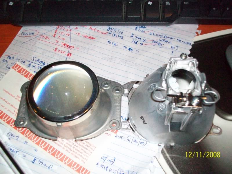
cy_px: 87
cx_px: 116
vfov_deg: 36.0
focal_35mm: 40
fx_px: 268
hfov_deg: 46.8
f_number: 3.2
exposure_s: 1/160
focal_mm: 7.1
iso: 400
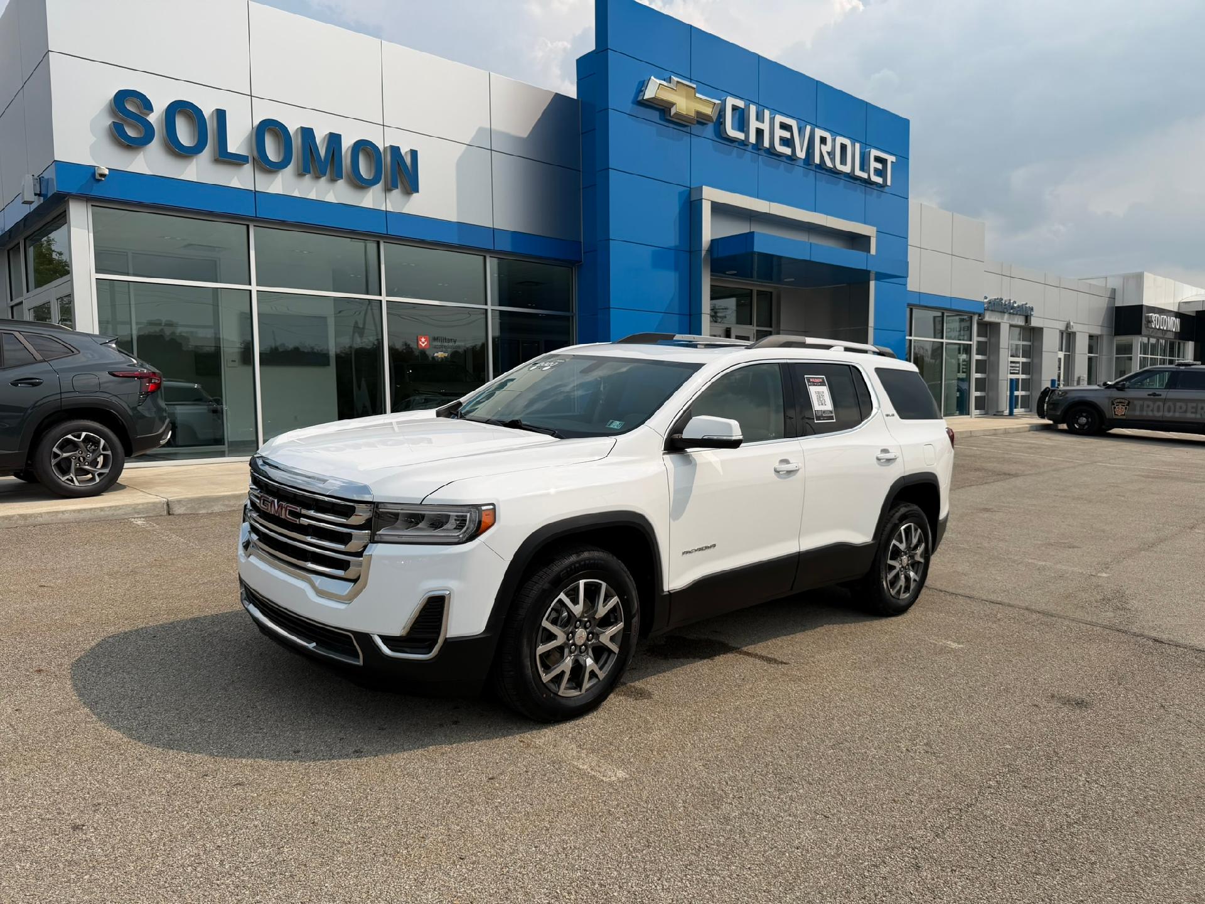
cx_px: 602
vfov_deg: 56.8
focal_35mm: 24
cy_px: 452
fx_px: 835
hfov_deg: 71.6
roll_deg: +0.7
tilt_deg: -6.6
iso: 80
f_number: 1.78
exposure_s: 1/6711
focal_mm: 6.76
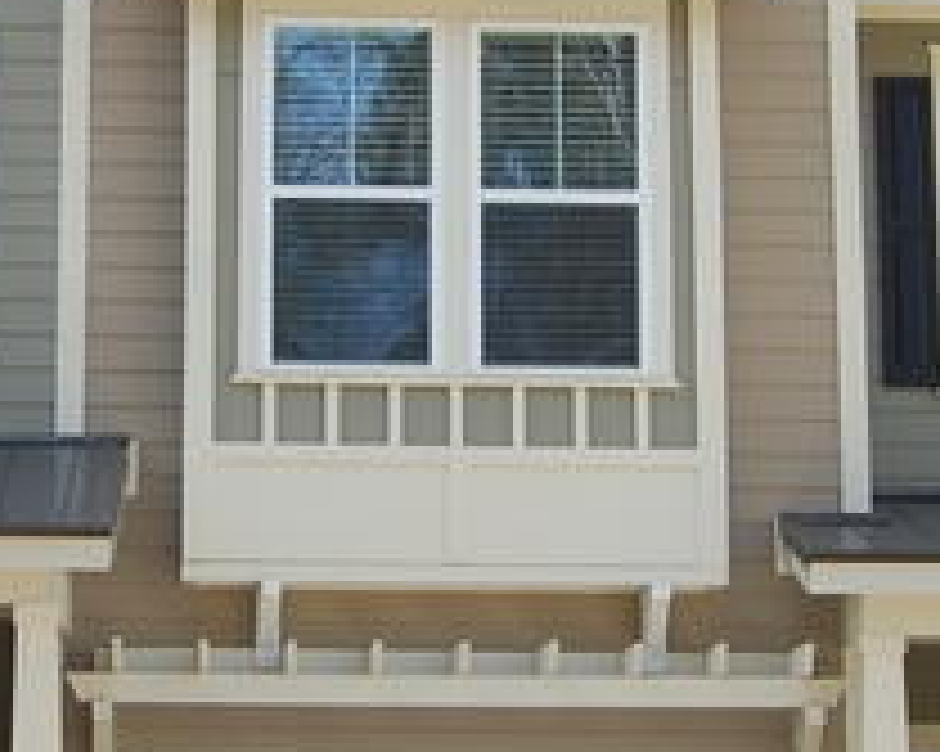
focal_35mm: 124
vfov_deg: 12.4
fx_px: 3448
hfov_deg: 15.4
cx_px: 117
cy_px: 241
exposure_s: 1/200
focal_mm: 18
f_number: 7.1
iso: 200
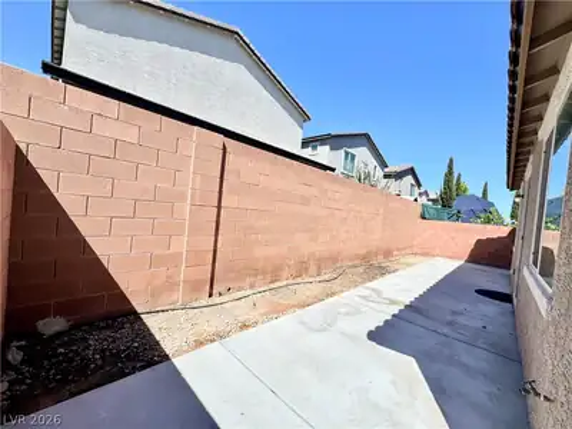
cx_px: 286
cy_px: 214
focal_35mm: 14
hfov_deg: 102.1
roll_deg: -6.0
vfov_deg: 85.7
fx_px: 231
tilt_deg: -0.9
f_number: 2.2
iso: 50
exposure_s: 1/2415
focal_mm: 2.22
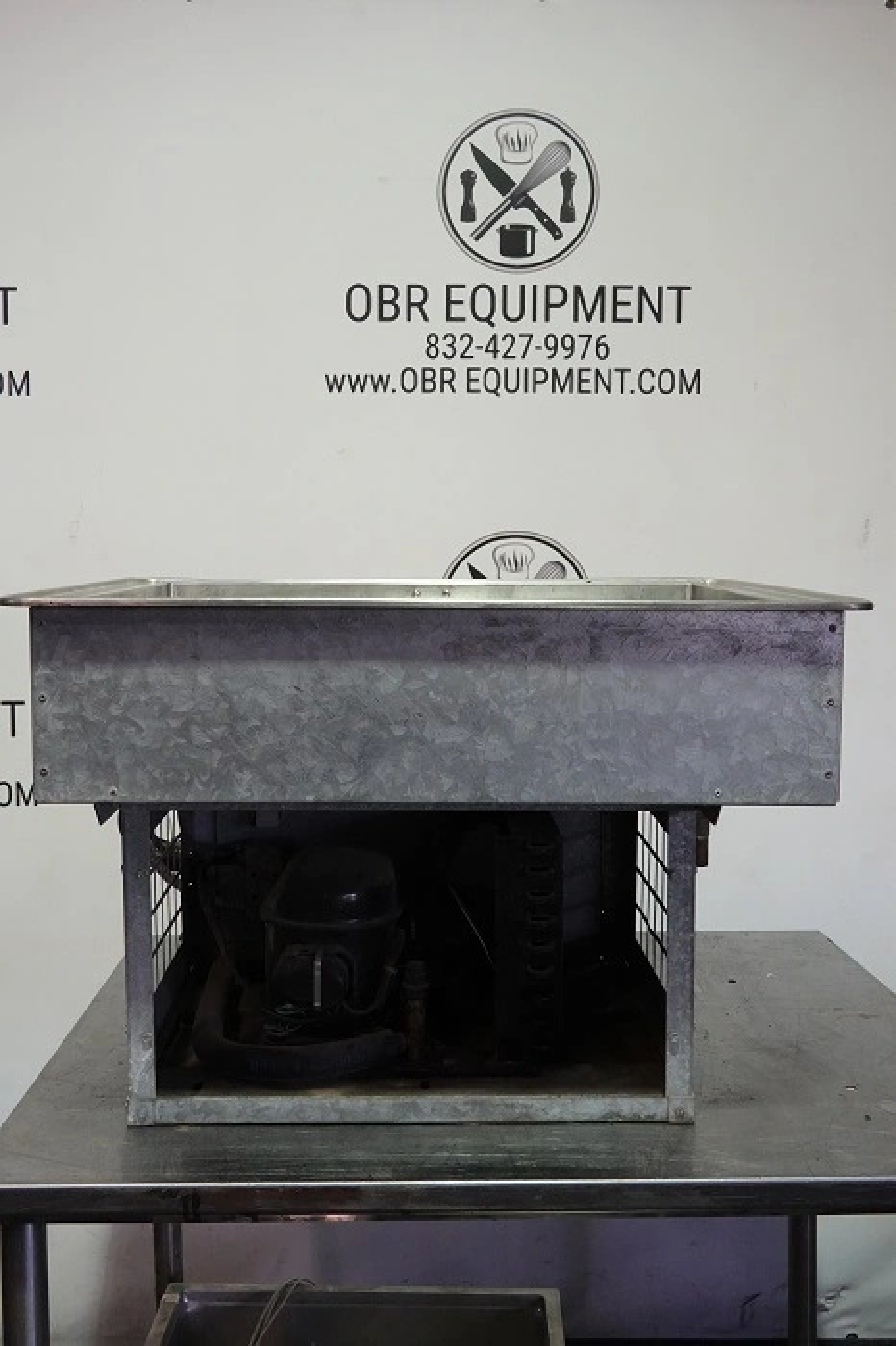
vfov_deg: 51.9
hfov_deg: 35.9
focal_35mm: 37
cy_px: 673
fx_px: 1383
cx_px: 448
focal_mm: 13.84
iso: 1600
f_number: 8
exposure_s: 1/40
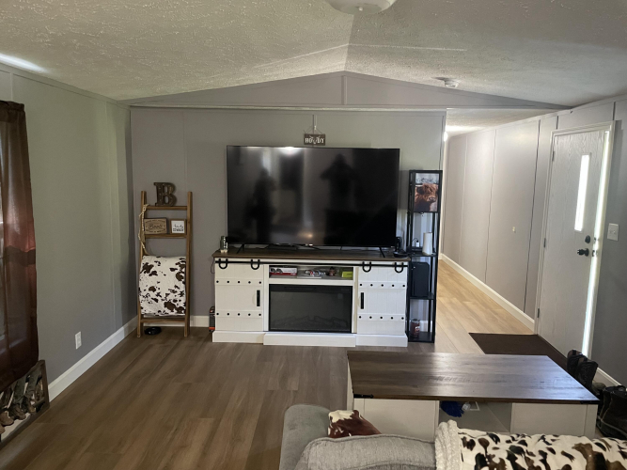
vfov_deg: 53.0
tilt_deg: -8.4
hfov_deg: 67.3
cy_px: 235
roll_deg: -0.6
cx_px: 314
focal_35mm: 26
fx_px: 471
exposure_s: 1/30
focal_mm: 4.2
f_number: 1.6
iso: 500
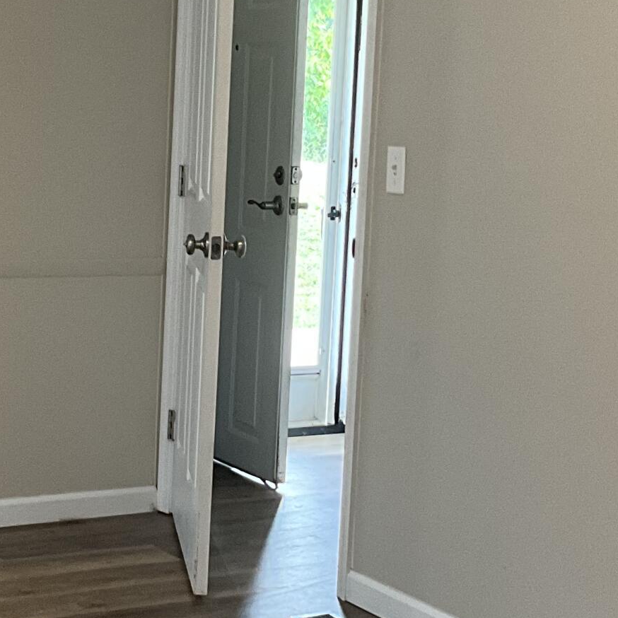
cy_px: 267
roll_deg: -2.8
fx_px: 1777
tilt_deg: -7.1
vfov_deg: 19.7
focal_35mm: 88
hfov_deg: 19.7
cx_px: 221
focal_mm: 3
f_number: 1.8
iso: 125
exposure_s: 1/60
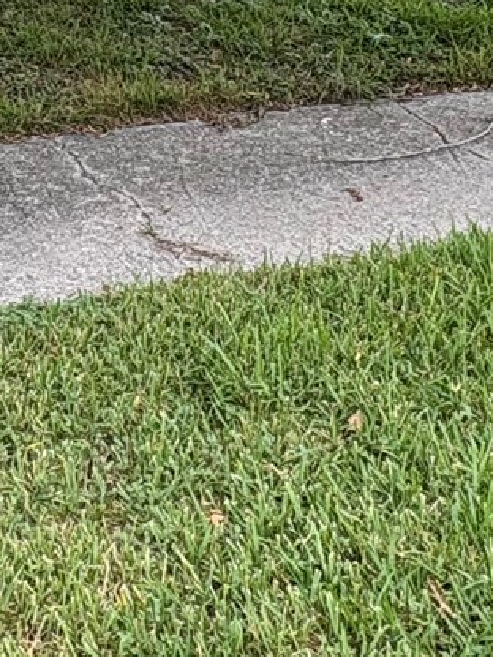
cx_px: -24
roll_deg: +1.8
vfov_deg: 22.1
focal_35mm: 69
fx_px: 1310
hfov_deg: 20.5
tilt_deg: +4.4
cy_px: -385
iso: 64
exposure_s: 1/272
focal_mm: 2.22
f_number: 2.2
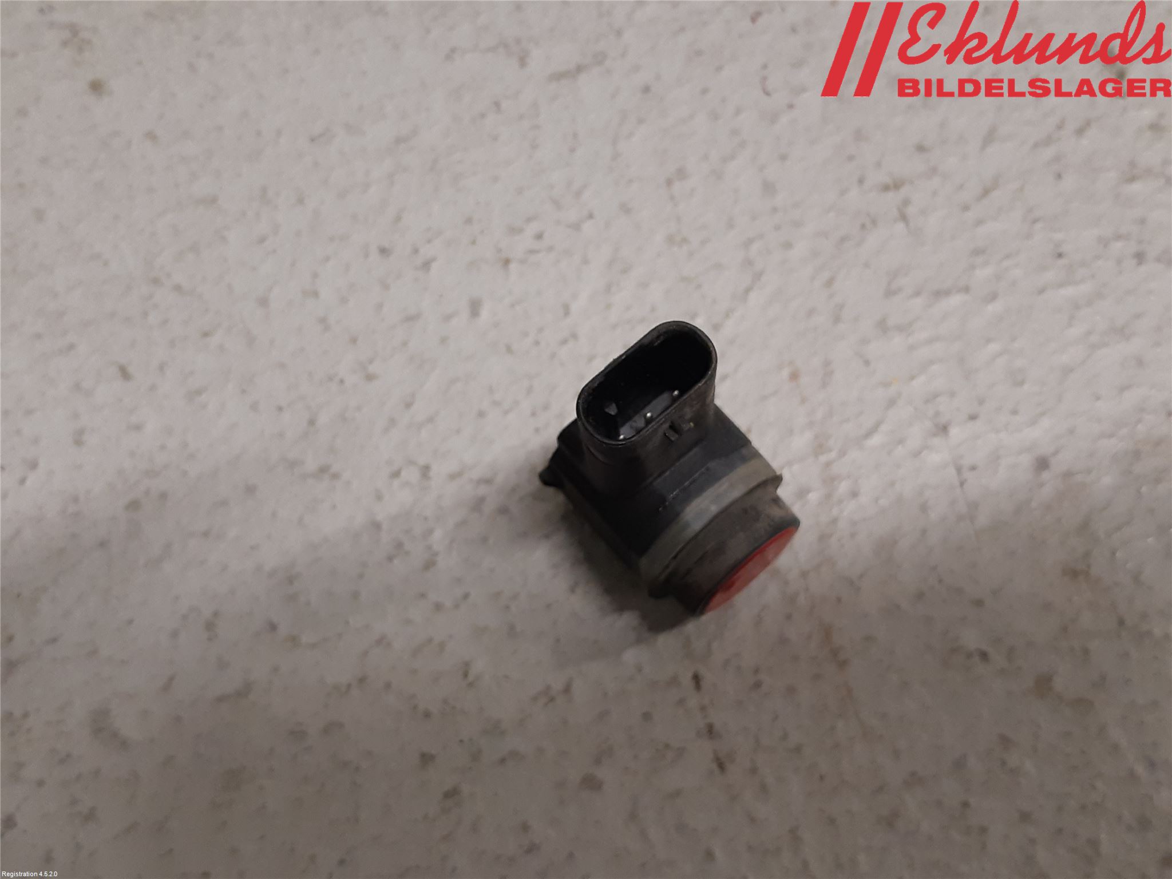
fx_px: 880
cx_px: 586
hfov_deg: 67.3
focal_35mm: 26
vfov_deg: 53.1
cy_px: 440
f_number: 1.7
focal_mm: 3.93
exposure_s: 1/50
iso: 160
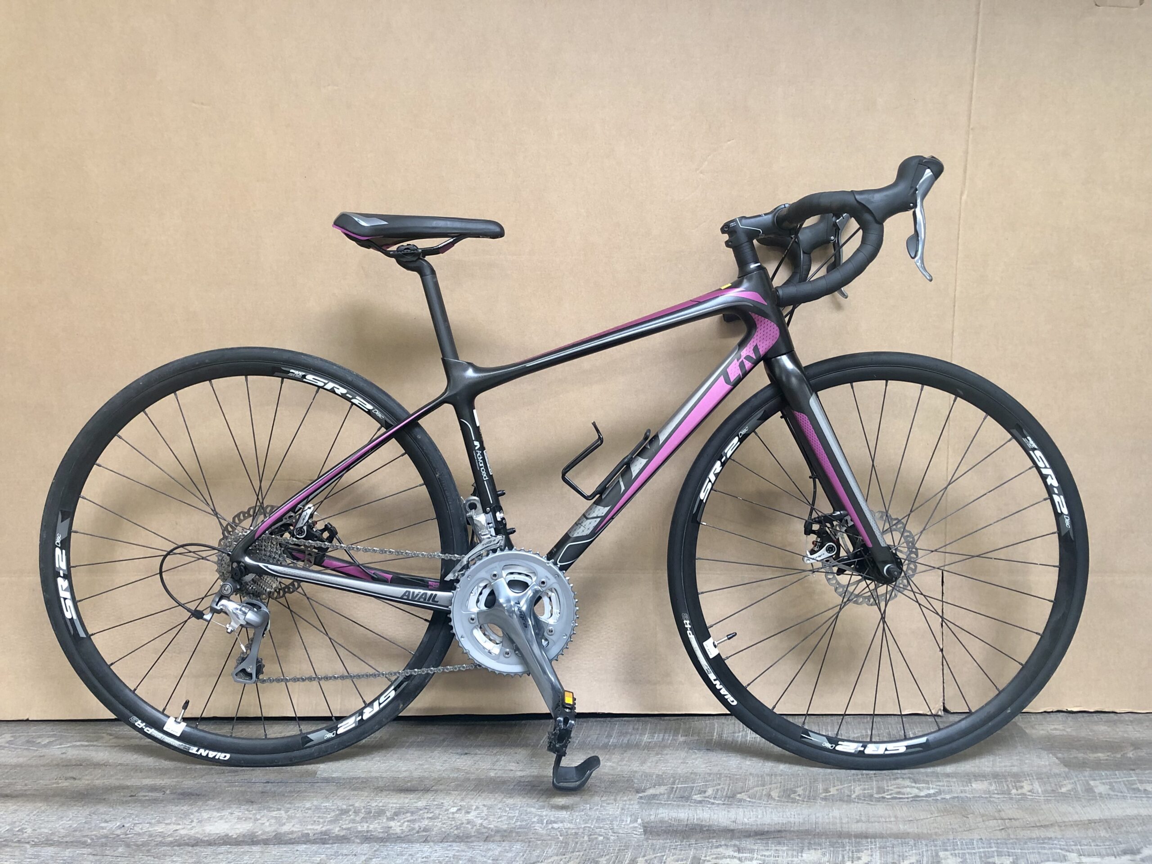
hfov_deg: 63.4
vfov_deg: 49.7
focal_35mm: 28
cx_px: 576
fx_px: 932
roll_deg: -0.4
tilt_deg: -8.4
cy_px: 432
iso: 40
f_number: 1.8
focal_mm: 3.99
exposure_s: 1/20
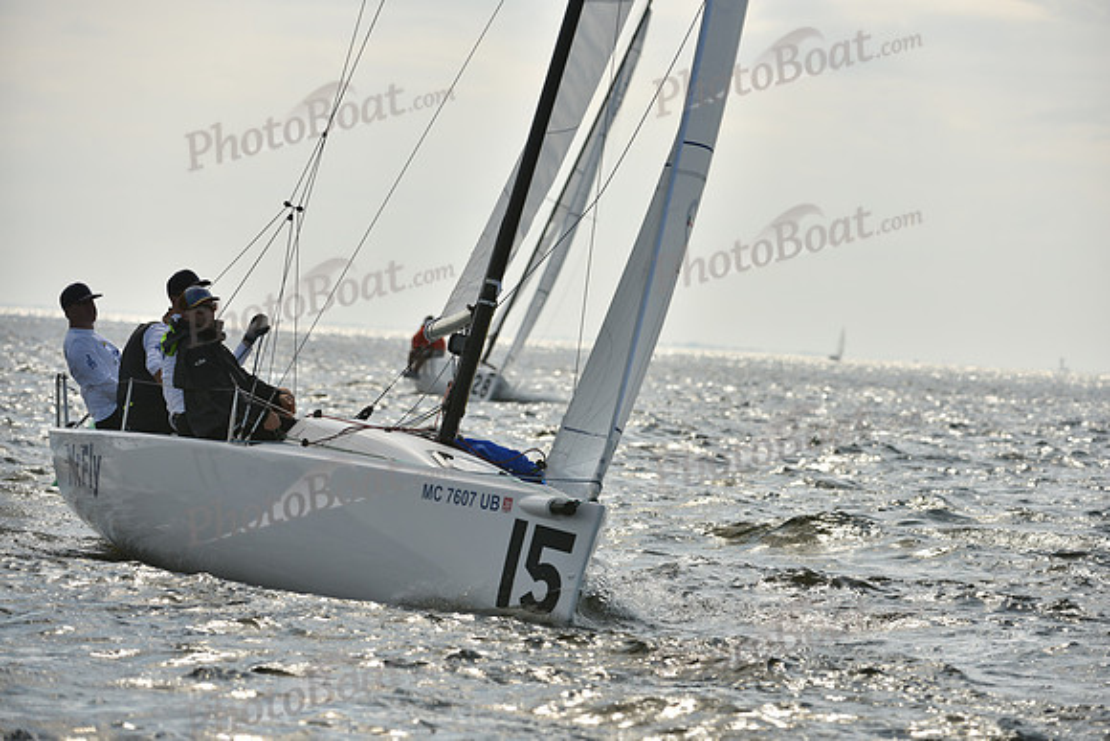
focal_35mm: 220
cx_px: 555
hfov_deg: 9.4
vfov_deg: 6.2
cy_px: 370
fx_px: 6785
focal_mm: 220
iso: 250
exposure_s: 1/2000
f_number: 6.3
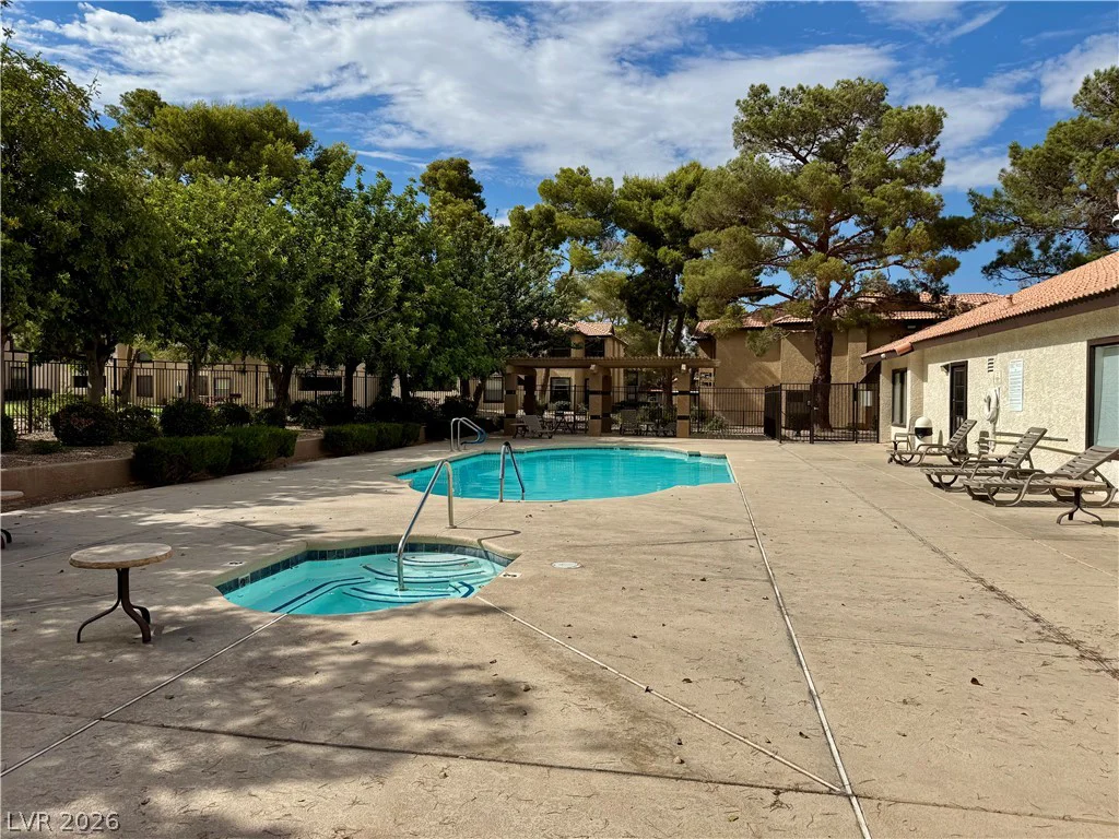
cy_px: 420
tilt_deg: -2.8
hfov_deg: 71.6
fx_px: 776
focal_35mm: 24
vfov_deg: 56.8
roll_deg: -0.6
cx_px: 560
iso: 80
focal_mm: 6.76
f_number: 1.78
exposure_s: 1/7937
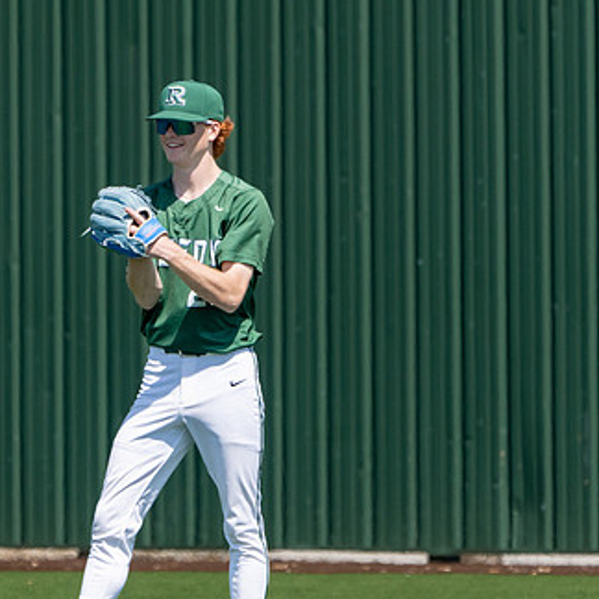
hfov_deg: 2.1
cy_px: 374
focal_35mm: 854
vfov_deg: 2.1
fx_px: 16719
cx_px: 158
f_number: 8
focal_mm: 403
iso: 640
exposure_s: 1/2000
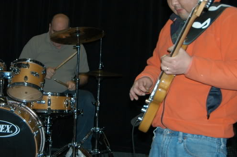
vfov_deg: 13.7
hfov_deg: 20.2
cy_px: 63
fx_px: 658
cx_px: 53
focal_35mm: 100
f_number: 4
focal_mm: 32
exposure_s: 1/60
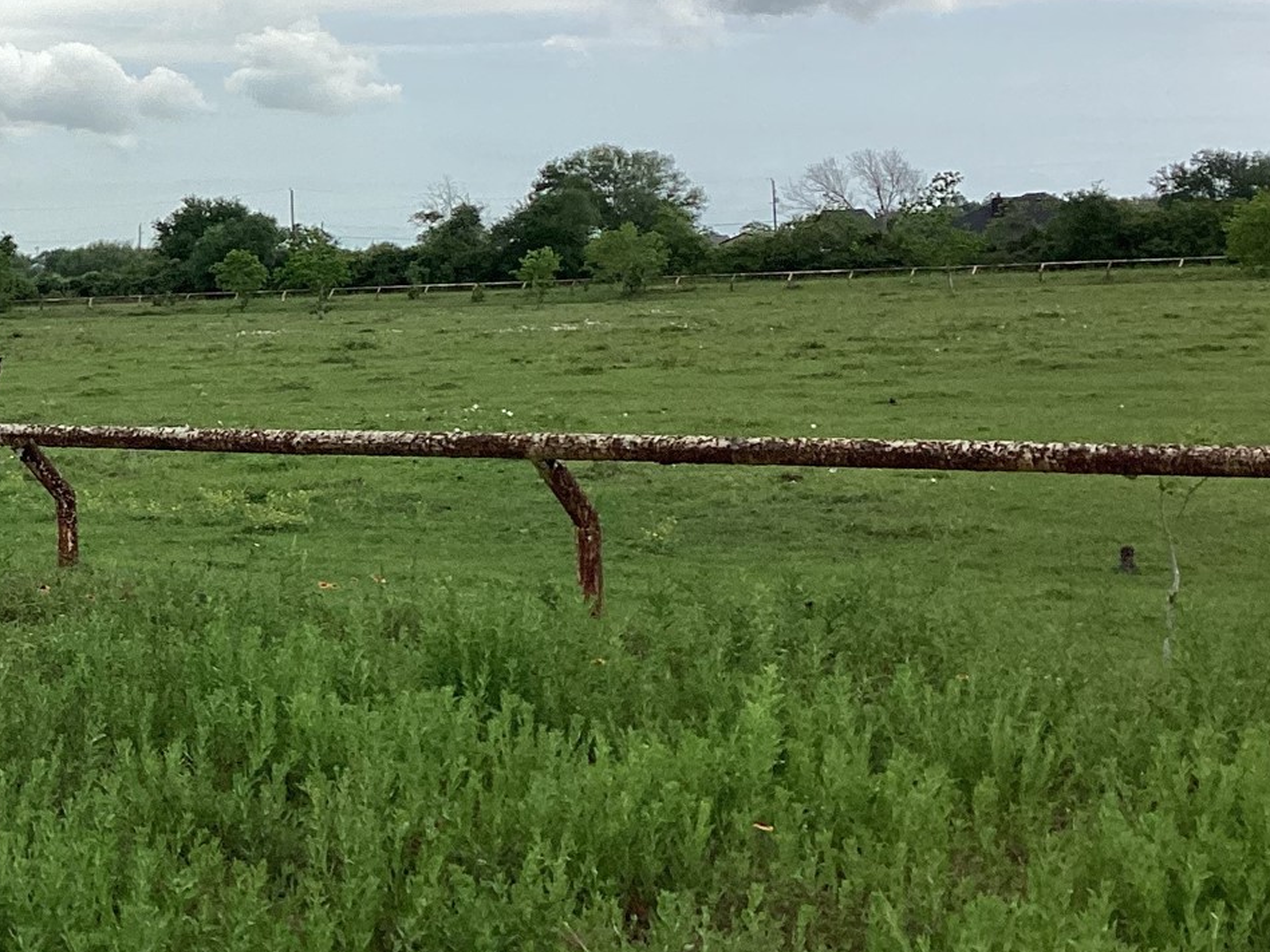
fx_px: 2458
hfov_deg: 27.2
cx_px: -33
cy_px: 308
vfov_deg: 21.8
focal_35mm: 67
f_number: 2.4
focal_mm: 3.3
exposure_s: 1/1773
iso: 25
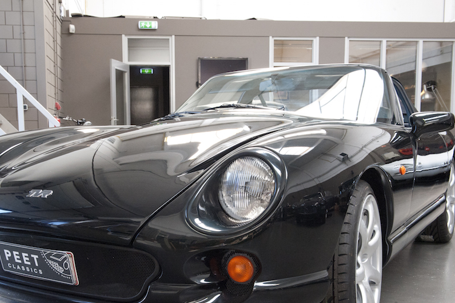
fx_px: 568
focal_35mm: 45
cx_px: 190
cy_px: 188
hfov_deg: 43.5
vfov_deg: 29.7
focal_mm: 35
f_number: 11
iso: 4000
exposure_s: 1/80
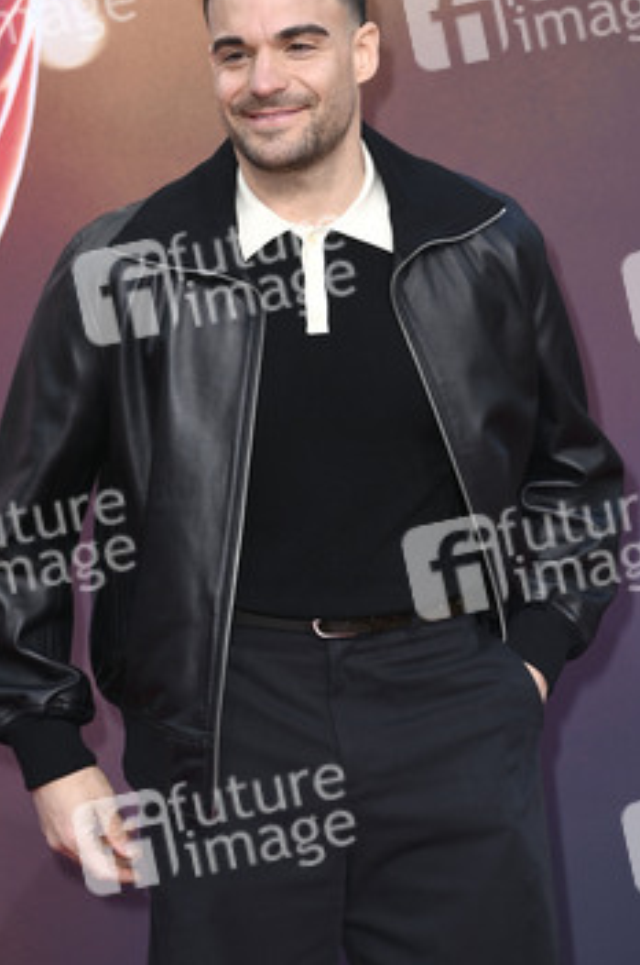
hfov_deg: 7.1
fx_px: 5188
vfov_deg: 10.6
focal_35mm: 194
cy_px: 418
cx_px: 294
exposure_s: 1/250
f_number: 6.3
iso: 320
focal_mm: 170
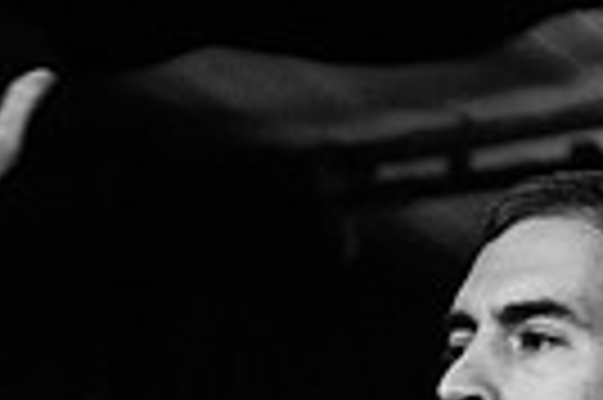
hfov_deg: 6.8
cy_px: 681
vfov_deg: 4.5
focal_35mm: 303
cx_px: 45
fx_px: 5069
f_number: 3.2
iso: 3200
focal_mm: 70
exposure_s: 1/80
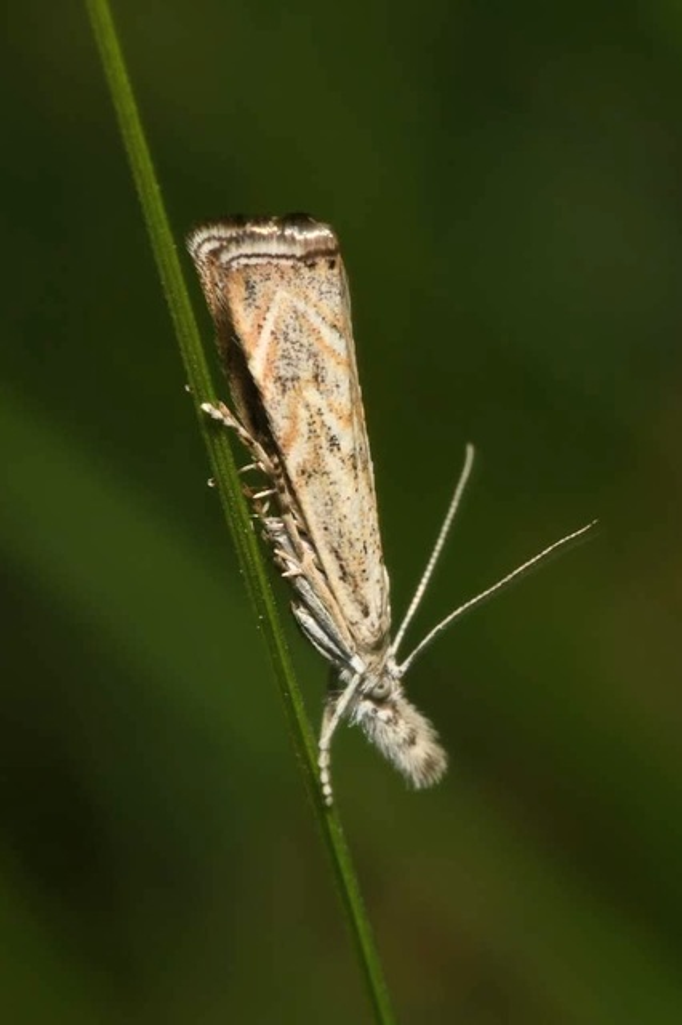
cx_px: 341
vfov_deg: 13.0
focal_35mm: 158
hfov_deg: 8.7
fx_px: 4480
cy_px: 512
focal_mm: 105
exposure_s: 1/60
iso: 250
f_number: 32
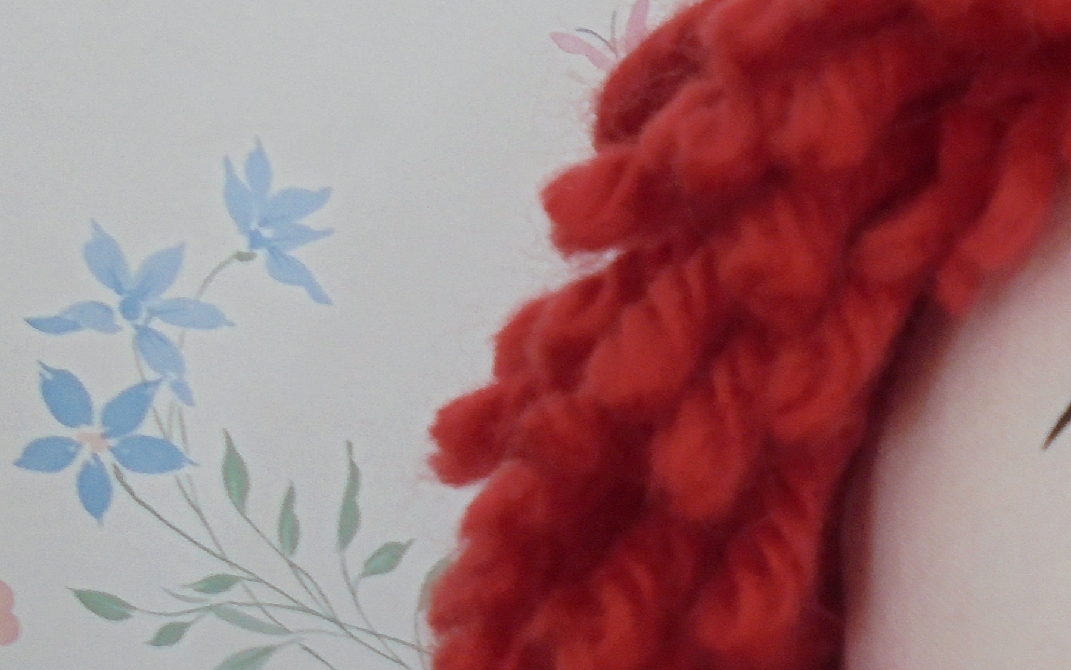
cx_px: 1439
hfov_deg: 22.9
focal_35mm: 79
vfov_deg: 16.4
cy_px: 535
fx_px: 2306
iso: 100
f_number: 3.5
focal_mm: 4.6
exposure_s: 1/40
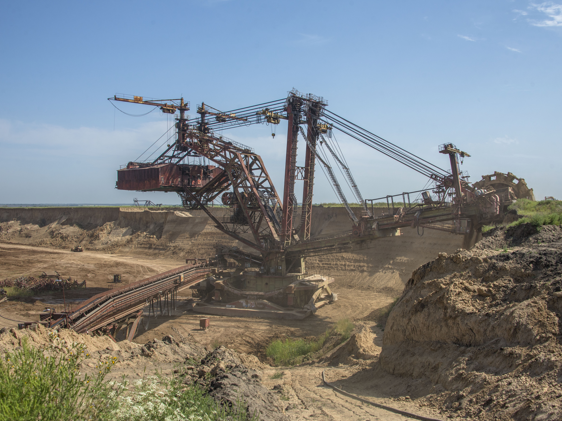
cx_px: 300
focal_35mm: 35
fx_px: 568
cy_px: 210
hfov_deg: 52.6
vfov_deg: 40.7
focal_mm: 32
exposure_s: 1/640
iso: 320
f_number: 8
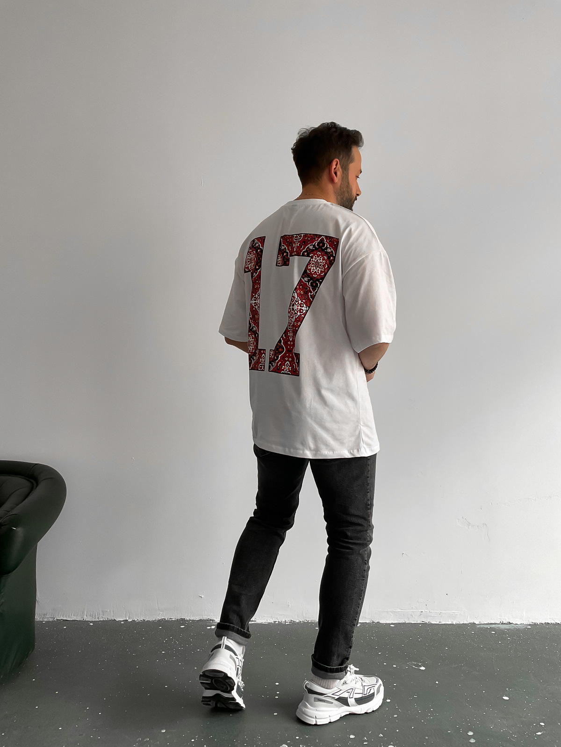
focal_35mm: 29
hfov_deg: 48.2
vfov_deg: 61.7
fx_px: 627
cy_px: 374
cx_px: 280
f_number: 1.8
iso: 50
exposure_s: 1/120
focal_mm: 3
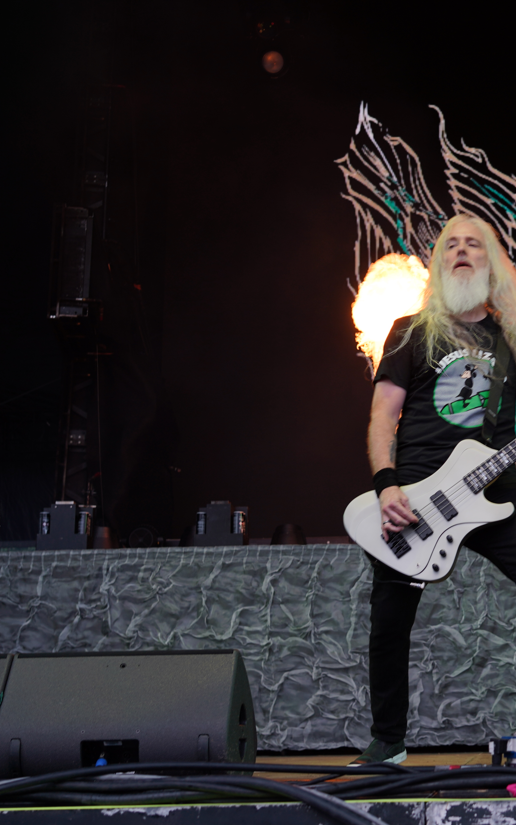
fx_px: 1418
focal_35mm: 63
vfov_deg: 32.5
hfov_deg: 20.1
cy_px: 412
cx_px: 496
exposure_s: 1/80
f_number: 4.5
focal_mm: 41
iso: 100
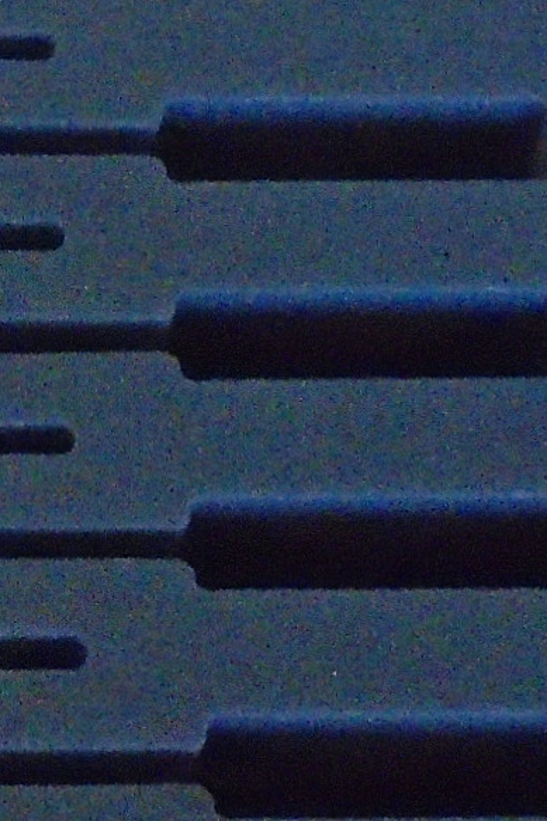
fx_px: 2736
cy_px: 467
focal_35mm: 120
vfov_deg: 17.1
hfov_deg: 11.2
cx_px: -146
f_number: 3.2
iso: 800
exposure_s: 1/60
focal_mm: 4.6
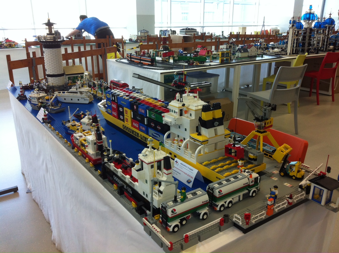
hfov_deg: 52.7
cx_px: 170
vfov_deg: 40.6
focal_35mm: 35
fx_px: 342
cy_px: 126
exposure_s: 1/50
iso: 100
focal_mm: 3.85
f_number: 2.8
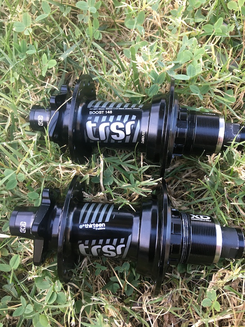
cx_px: 122
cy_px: 164
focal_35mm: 29
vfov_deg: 61.7
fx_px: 274
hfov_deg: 48.2
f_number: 2.2
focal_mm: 4.15
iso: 64
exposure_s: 1/30
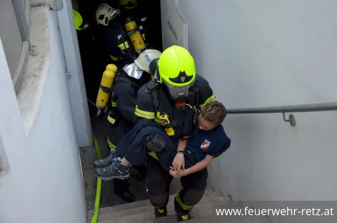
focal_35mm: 48
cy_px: 112
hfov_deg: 41.2
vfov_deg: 27.9
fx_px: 448
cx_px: 168
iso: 1600
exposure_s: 1/320
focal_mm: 32
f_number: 4.2
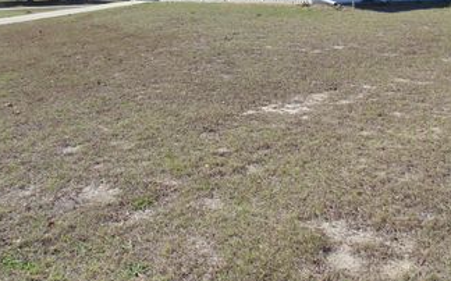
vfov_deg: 33.4
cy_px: 29
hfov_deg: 54.0
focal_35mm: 36
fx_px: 442
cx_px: 224
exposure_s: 1/125
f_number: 9.7
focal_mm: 4
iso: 80
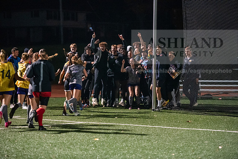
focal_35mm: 125
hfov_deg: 16.4
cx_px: 119
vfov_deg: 11.0
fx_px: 827
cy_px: 80
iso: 8000
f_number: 3.2
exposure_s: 1/640
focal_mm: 125
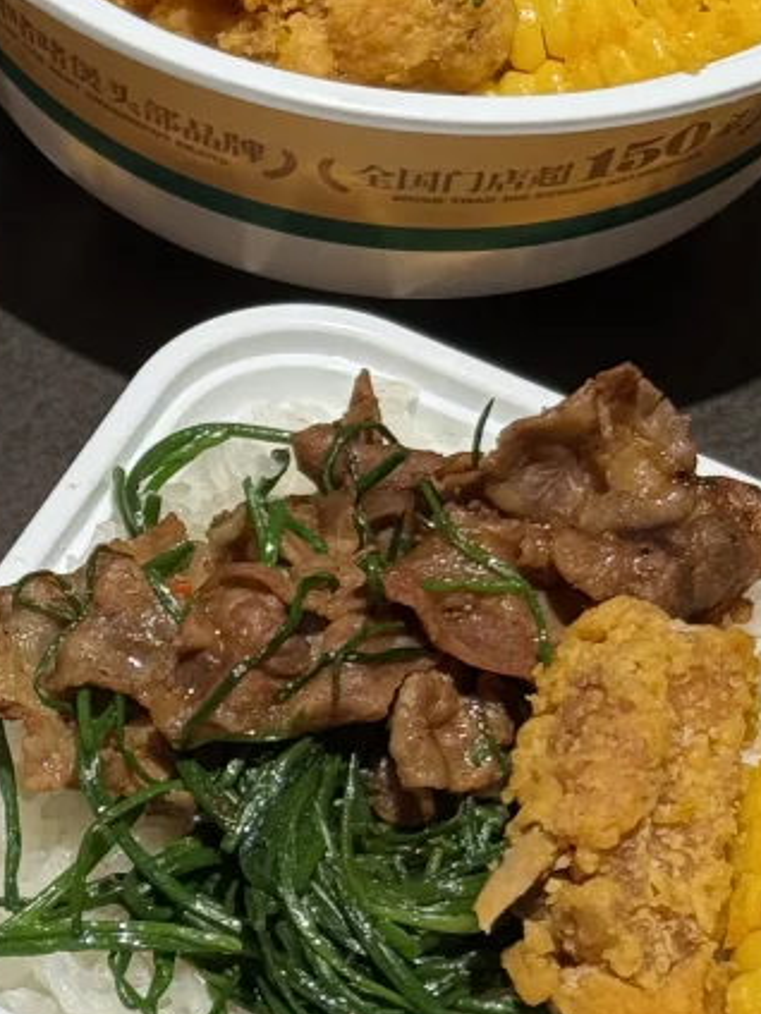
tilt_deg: -55.6
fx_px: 4778
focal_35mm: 163
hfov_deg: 9.0
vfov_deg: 12.1
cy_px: 739
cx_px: -84
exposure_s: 1/121
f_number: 1.78
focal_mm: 6.76
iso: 50
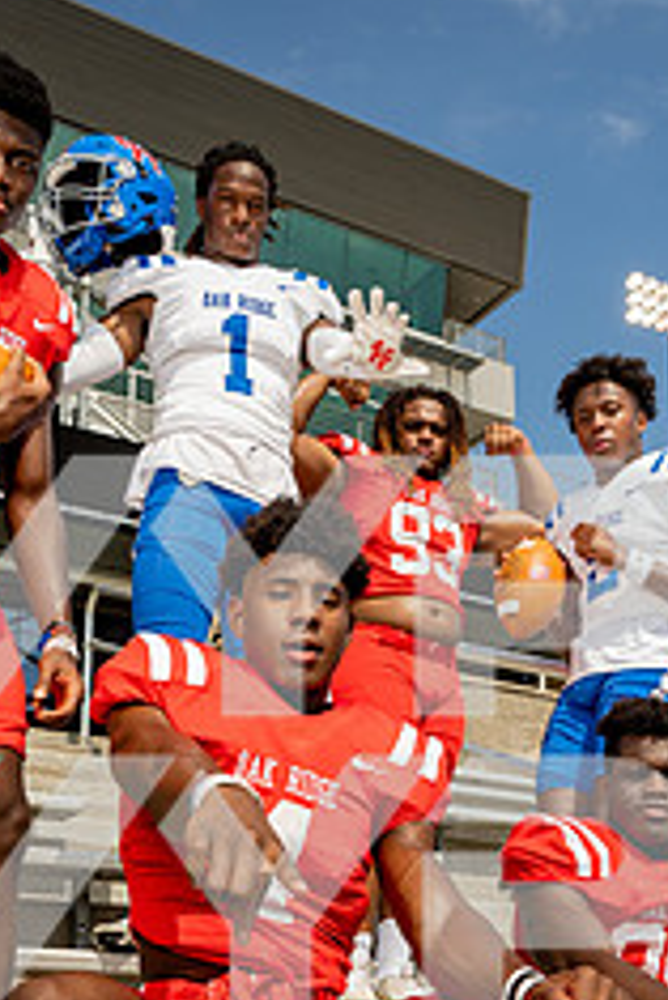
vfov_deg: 39.8
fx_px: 1278
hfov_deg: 29.3
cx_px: 374
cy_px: 889
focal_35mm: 46
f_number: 8
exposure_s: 1/250
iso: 50
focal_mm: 24
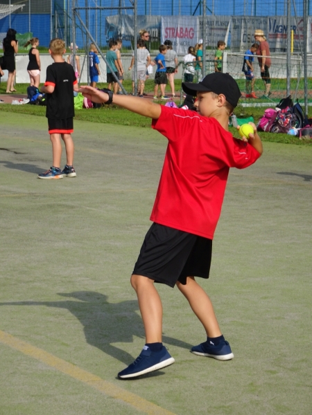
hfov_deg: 11.3
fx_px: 1574
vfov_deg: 15.1
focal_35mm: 131
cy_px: 208
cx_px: 156
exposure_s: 1/400
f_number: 5.6
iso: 80
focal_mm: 22.38
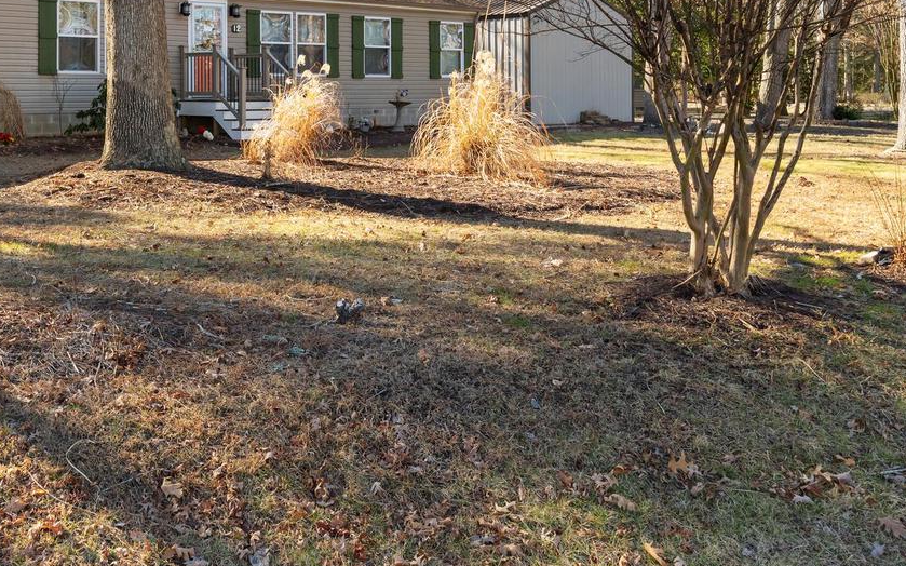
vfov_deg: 29.4
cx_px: 211
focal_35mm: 42
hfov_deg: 45.3
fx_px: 1037
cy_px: 72
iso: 250
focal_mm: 16
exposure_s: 1/250
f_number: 7.1
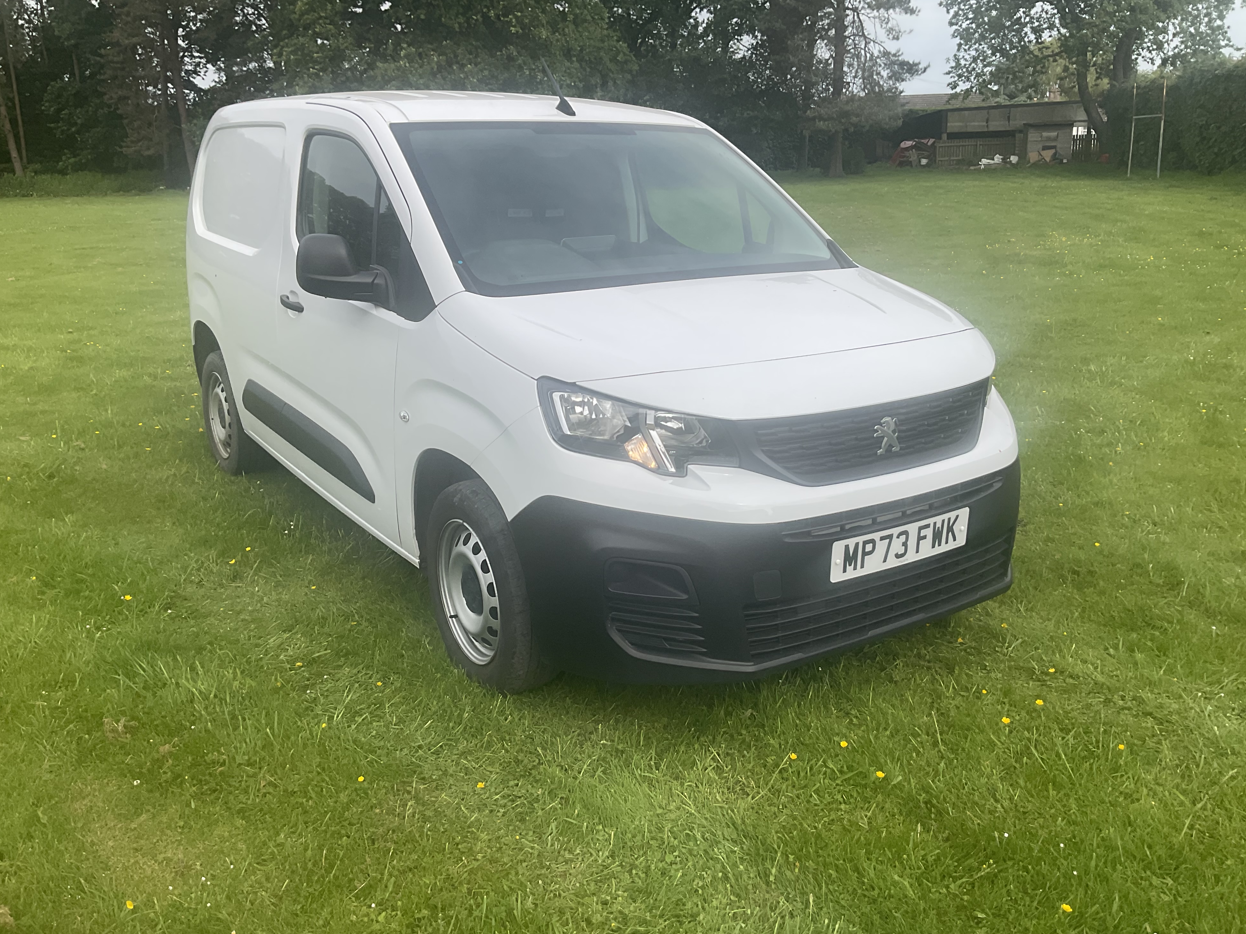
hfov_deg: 60.0
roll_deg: +0.7
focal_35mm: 30
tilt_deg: -18.5
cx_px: 627
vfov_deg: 46.8
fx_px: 1080
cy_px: 451
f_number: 1.8
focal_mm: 3
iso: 16
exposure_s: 1/1168
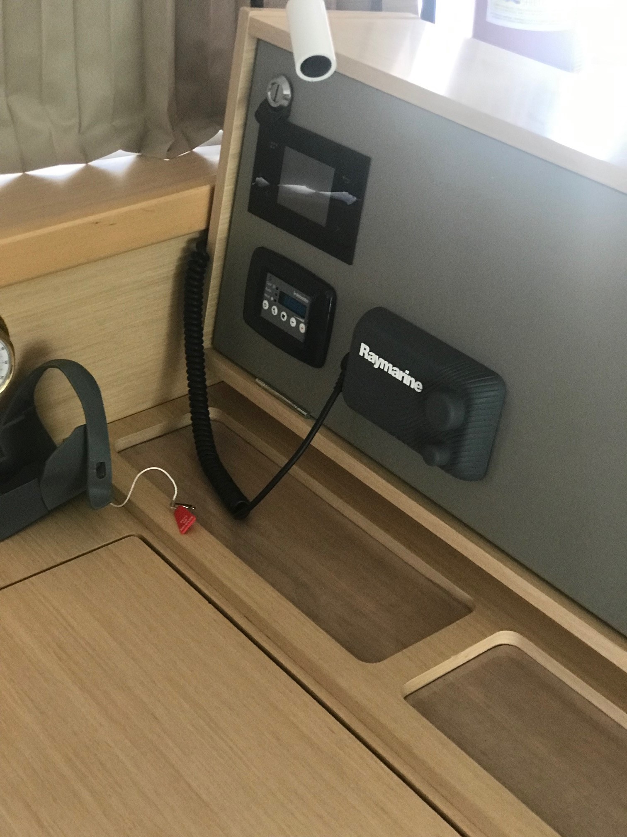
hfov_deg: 25.7
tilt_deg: -32.8
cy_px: 418
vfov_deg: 33.8
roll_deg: -1.7
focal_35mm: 57
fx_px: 1377
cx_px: 314
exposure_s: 1/50
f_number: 2.8
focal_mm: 6.6
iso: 125
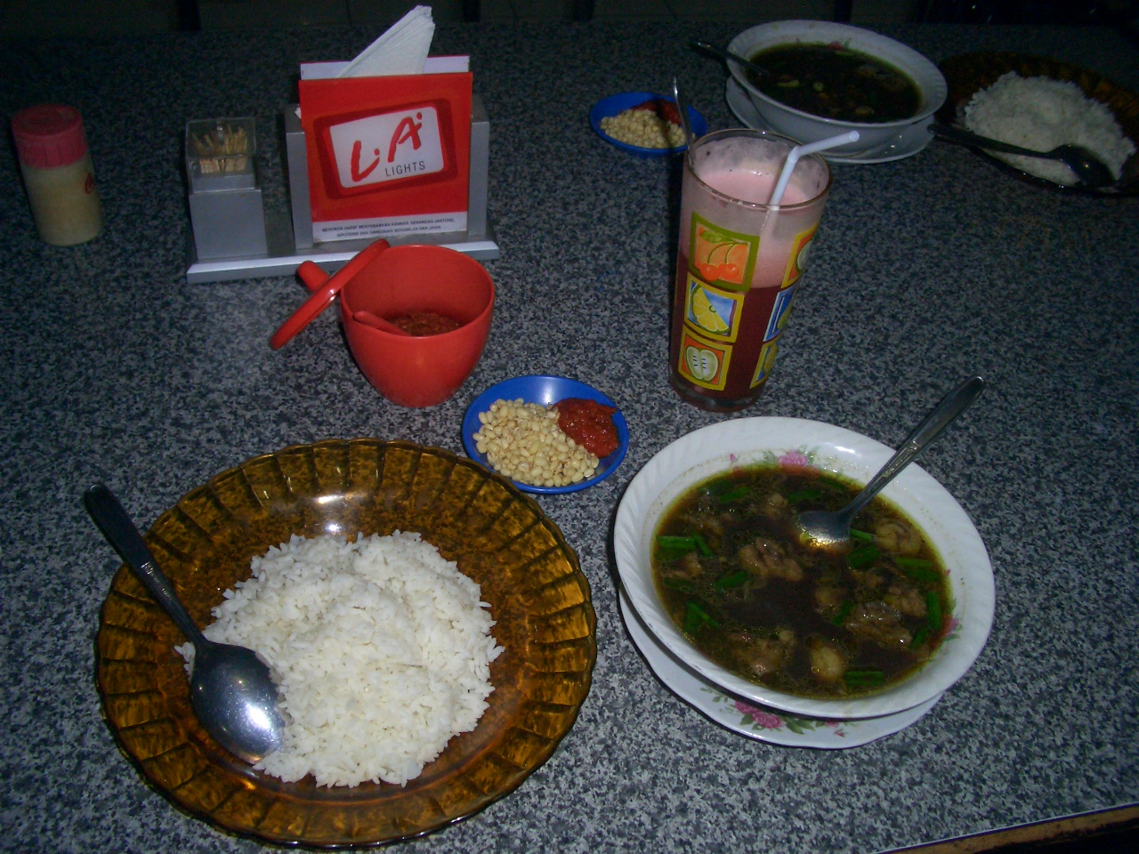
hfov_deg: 52.6
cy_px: 427
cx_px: 570
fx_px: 1152
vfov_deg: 40.7
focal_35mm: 35
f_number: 4.3
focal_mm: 5.8
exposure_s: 1/60
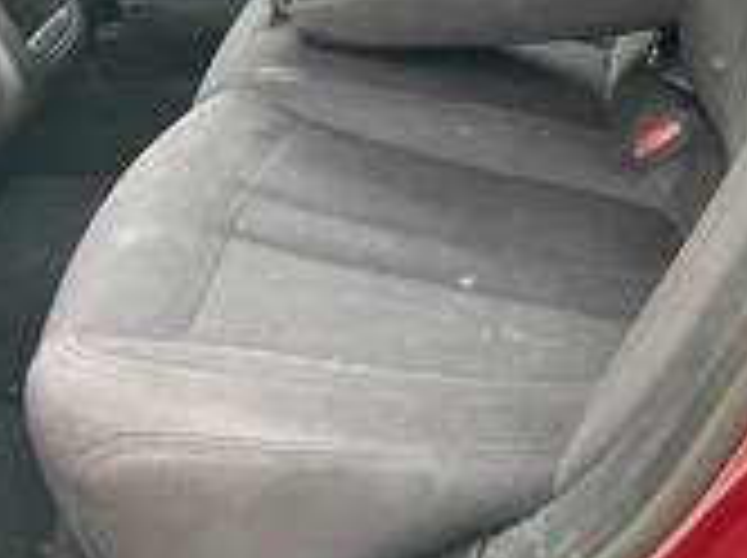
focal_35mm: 70
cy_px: 126
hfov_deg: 27.8
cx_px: 369
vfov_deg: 20.8
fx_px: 1508
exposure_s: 1/122
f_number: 1.8
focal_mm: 3
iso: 64
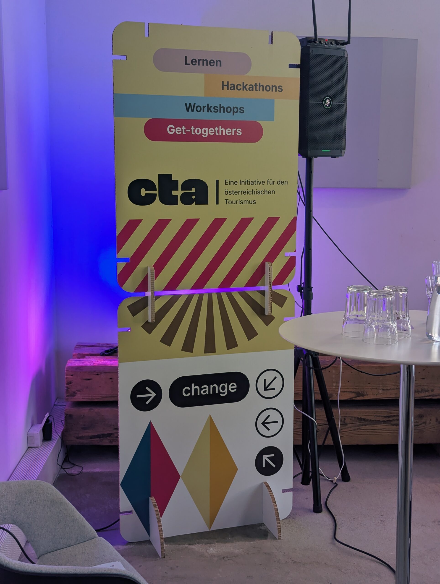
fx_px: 811
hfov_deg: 30.3
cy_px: 292
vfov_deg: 39.6
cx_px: 220
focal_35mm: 48
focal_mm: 6.81
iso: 43
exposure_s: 1/194
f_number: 1.85
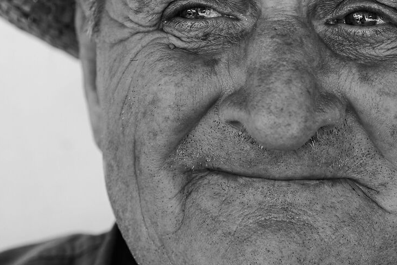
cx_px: 257
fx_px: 1820
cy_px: 8
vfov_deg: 8.3
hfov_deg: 12.4
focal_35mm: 165
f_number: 4
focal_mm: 50
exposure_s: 1/1000
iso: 320
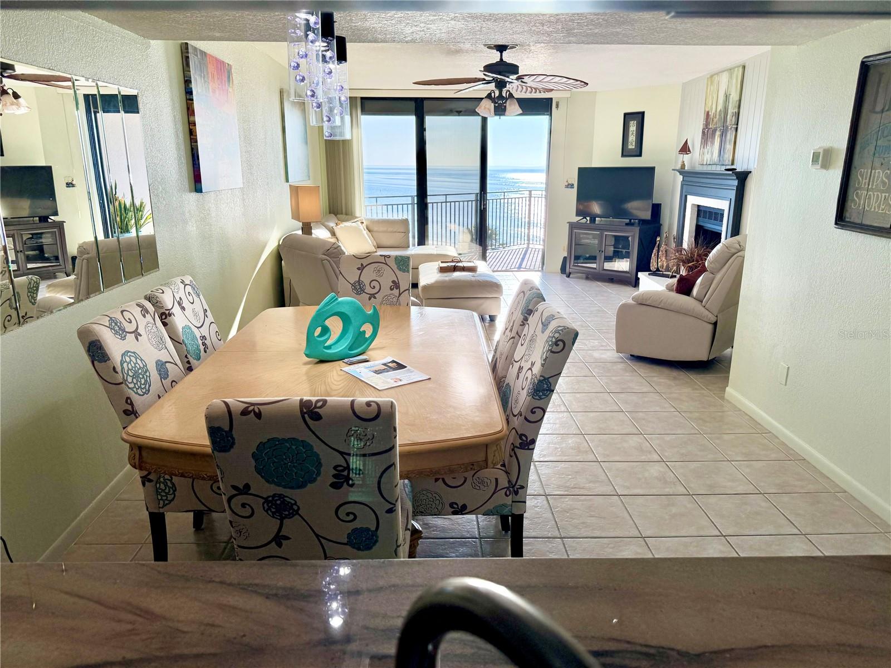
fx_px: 618
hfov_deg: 71.6
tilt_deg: -15.7
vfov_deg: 56.8
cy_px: 334
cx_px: 446
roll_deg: -0.2
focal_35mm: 24
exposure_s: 1/1923
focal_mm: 6.76
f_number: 1.78
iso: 80
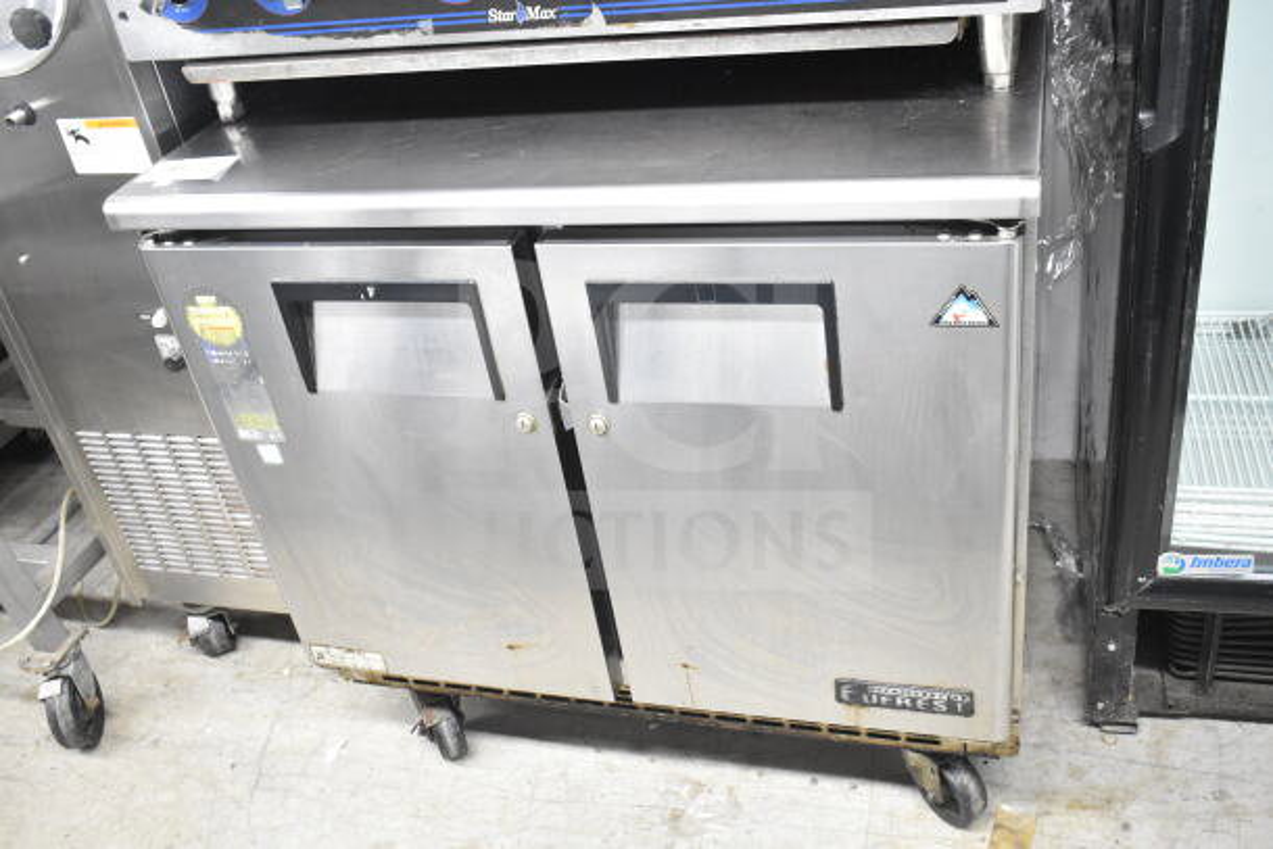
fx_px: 1220
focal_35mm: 34
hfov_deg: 55.1
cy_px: 424
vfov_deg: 38.4
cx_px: 636
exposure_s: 1/40
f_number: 3.8
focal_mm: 23
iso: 2200
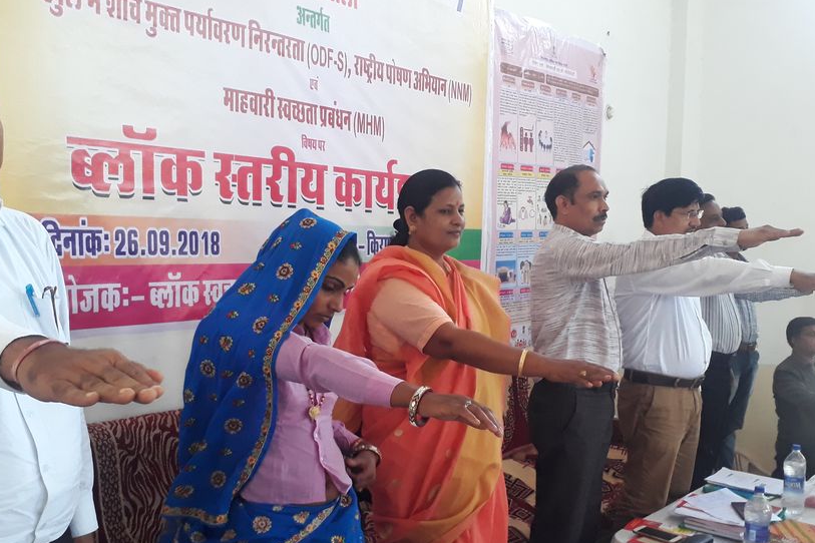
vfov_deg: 38.6
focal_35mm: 34
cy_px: 348
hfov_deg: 55.7
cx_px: 373
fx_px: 770
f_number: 1.9
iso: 200
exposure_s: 1/17
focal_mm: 3.6
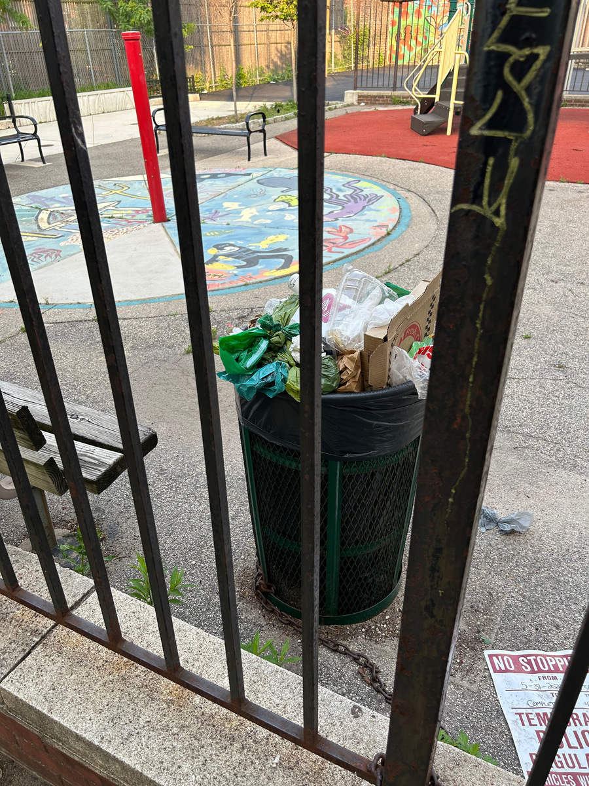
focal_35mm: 26
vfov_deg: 67.3
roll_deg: +0.3
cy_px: 393
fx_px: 590
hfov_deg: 53.1
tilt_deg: -30.9
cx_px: 294
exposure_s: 1/342
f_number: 1.5
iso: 50
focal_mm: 5.7
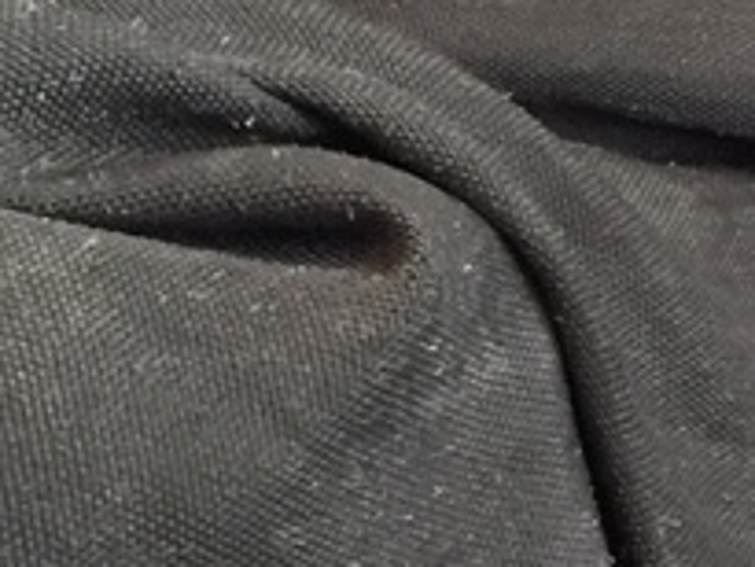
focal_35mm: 145
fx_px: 3164
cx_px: 1226
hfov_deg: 12.7
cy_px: 751
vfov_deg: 10.0
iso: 200
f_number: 2.2
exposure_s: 1/30
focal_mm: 4.15
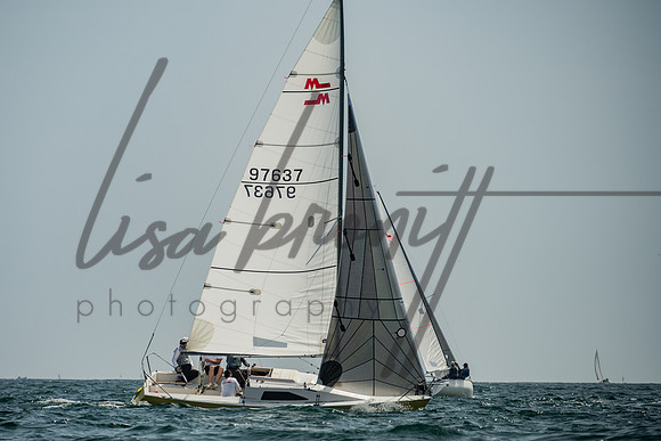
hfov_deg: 8.8
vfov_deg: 5.9
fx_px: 4308
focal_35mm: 235
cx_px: 274
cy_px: 227
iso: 320
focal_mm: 200
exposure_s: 1/1000
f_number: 6.3
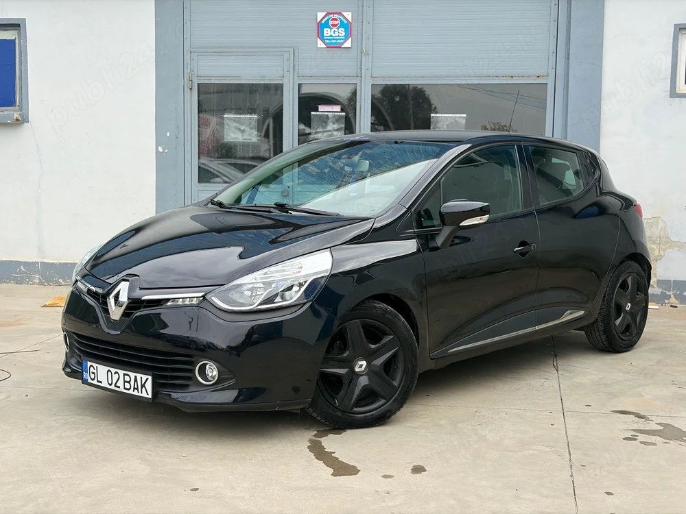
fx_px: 1031
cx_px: 343
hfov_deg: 36.8
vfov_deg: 28.0
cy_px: 257
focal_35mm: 52
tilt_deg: -4.6
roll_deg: -0.5
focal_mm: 5.96
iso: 32
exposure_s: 1/1032
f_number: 1.6
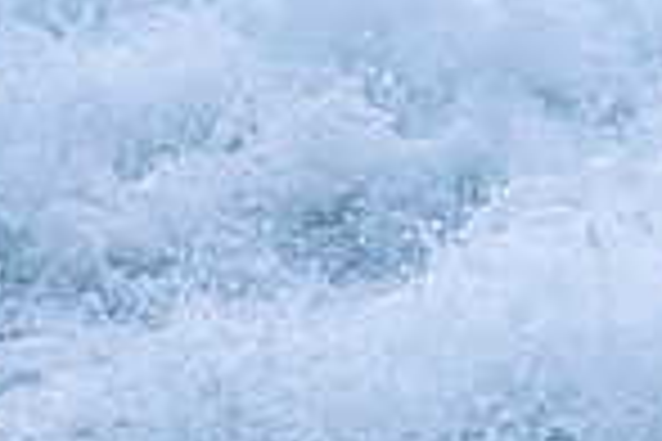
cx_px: 1298
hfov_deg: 0.9
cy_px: 151
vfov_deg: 0.6
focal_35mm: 2178
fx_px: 40048
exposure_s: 1/2000
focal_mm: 400
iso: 140
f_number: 5.6
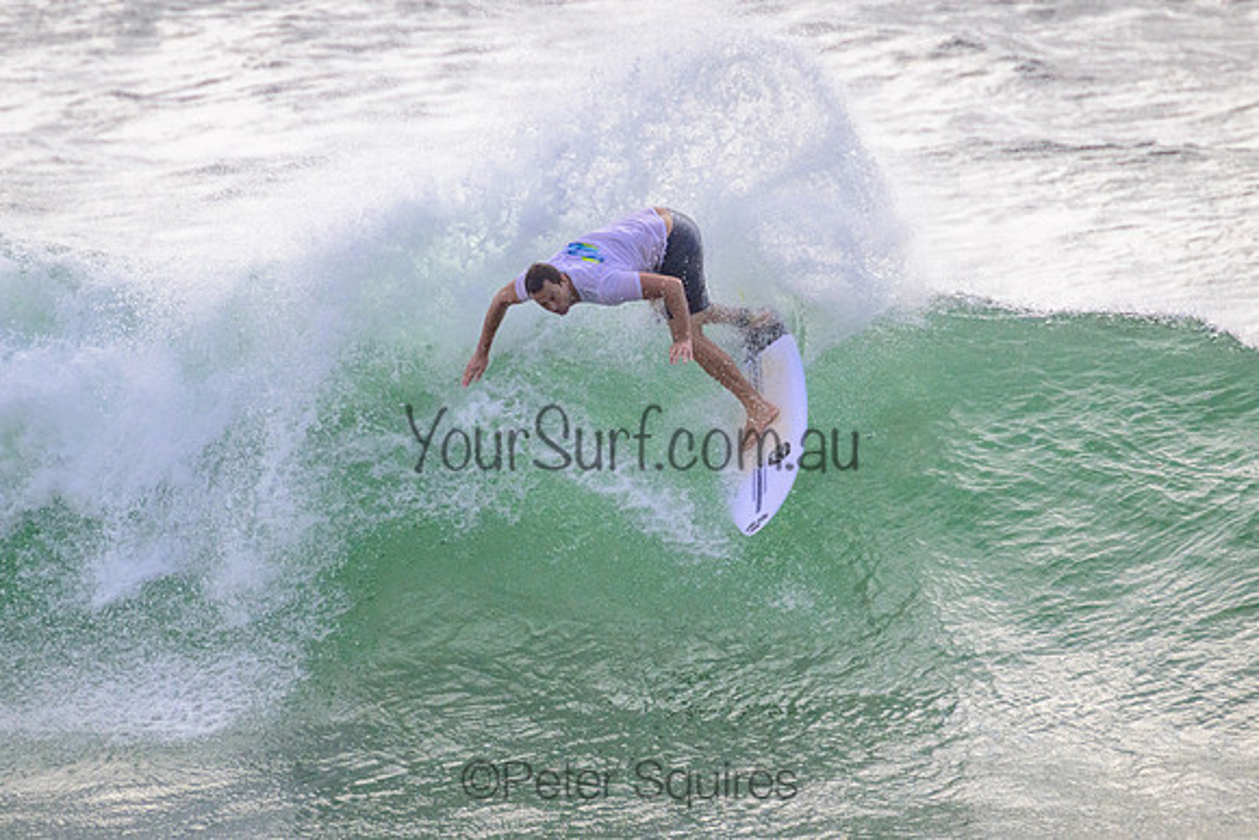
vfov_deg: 1.3
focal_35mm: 1033
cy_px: 343
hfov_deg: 2.0
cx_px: 638
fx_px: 36149
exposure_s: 1/2000
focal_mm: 800
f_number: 11
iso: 1100
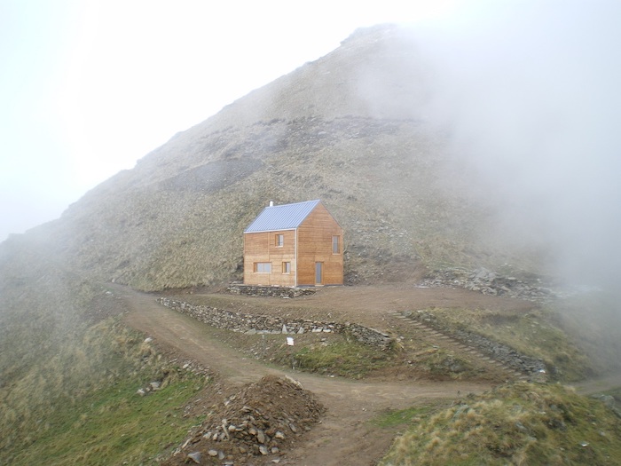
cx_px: 310
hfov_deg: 51.4
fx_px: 646
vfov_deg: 39.7
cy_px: 233
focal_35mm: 36
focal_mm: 6.3
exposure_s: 1/60
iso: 50
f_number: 4.6
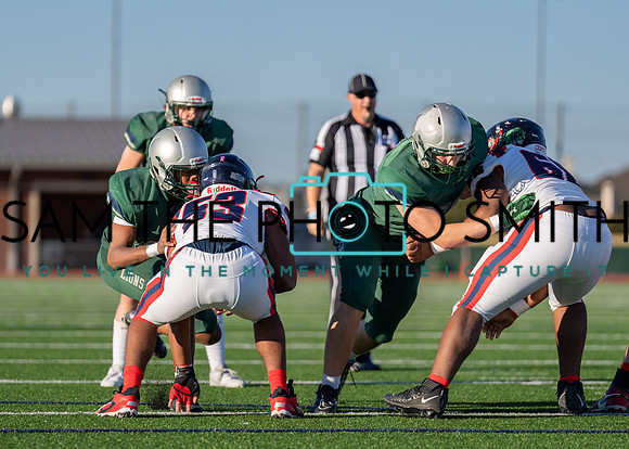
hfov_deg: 7.8
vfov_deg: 5.6
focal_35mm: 258
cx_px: 252
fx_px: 4610
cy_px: 224
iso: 100
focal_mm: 200
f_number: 2.8
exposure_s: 1/2000
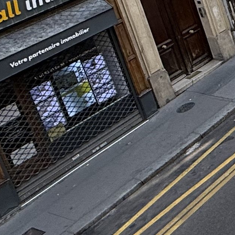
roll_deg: +10.8
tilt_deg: -14.1
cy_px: -80
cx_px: 477
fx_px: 607
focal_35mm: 79
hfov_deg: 16.4
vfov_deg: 19.9
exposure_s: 1/328
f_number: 2.2
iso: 64
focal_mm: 2.22
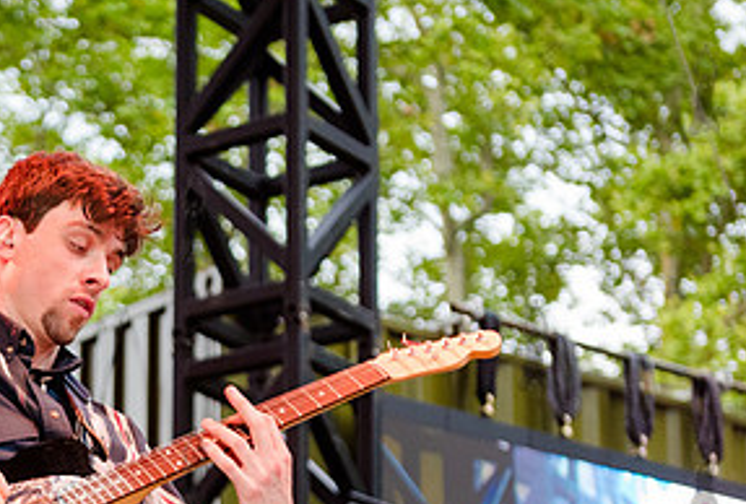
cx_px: 94
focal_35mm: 160
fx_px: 3330
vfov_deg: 8.6
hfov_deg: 12.7
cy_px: 417
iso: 2000
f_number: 3.5
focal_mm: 70
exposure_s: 1/320
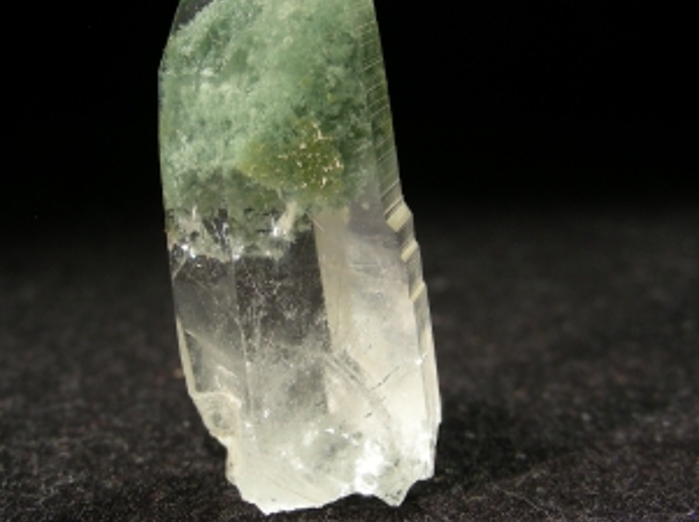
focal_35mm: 60
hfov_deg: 32.2
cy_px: 219
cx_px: 330
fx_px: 1210
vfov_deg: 24.3
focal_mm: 7.4
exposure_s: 1/33.3
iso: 50
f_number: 3.5
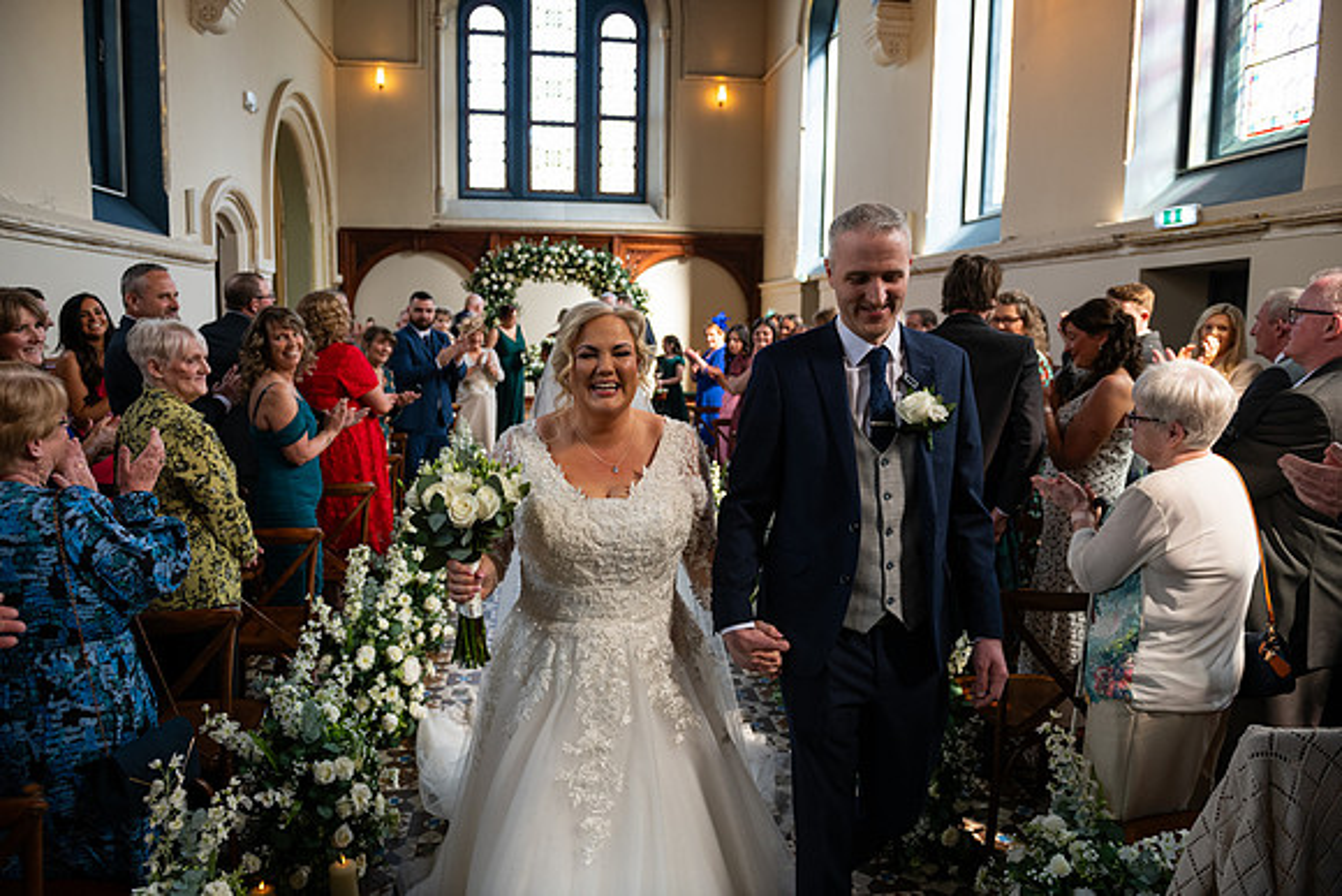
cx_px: 671
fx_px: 895
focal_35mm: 24
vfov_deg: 53.2
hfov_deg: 73.7
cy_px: 448
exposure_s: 1/160
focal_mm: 24
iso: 500
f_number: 3.5
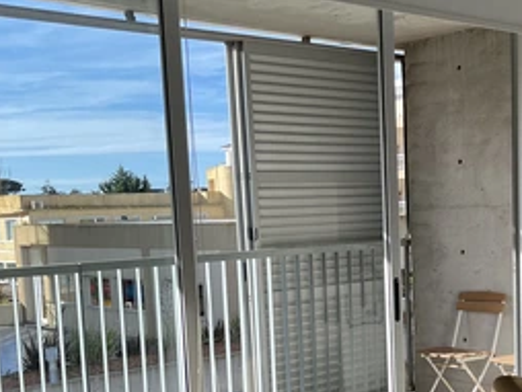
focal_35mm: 45
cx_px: 395
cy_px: 320
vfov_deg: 31.3
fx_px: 679
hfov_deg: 40.8
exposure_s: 1/1018
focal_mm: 5.1
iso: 50
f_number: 1.6
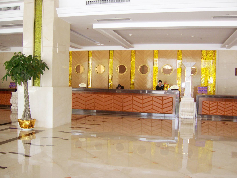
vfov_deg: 39.7
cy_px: 89
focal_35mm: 36
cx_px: 118
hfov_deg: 51.3
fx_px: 247
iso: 125
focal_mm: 6
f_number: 2.8
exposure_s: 1/60
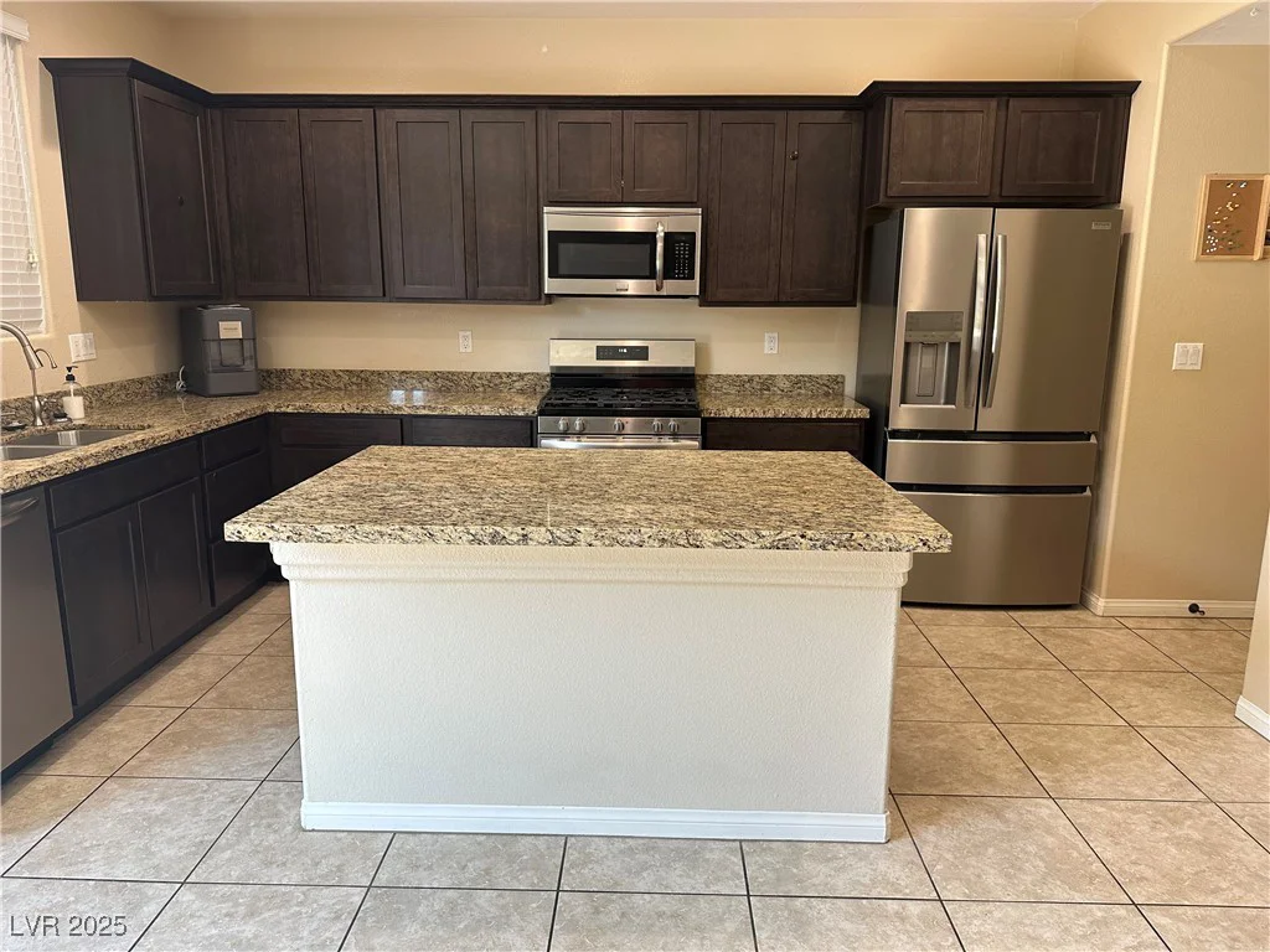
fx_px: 881
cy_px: 476
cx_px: 635
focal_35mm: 24
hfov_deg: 71.6
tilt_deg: -11.6
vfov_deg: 56.8
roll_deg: -0.5
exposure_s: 1/120
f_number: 1.78
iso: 125
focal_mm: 6.86
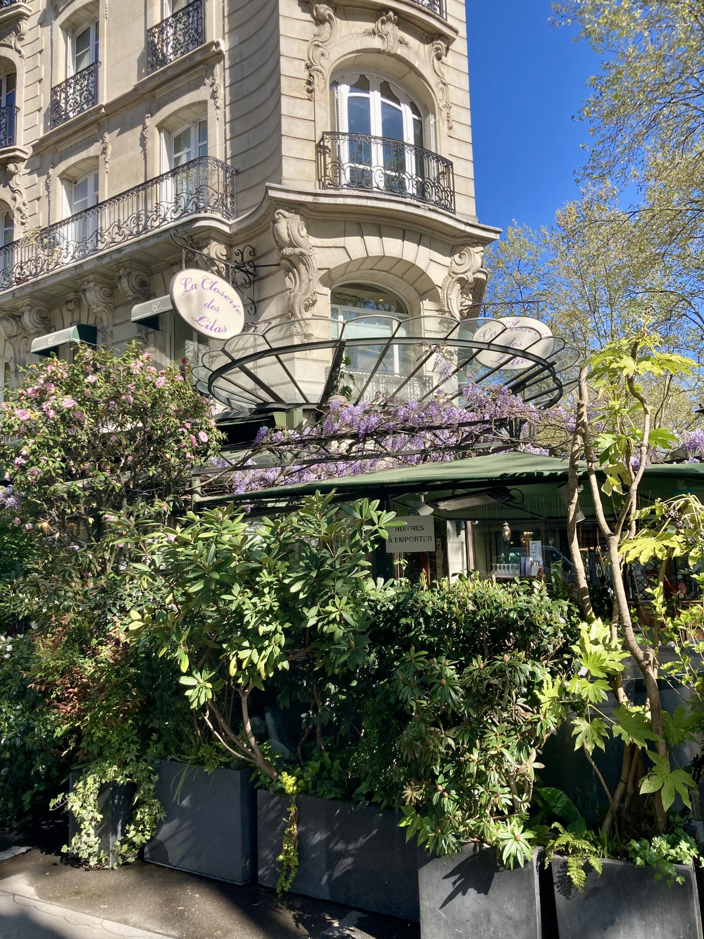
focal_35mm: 28
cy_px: 470
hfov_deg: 49.7
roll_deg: +1.6
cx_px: 352
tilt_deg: +7.5
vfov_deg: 63.4
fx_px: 759
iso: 20
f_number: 1.8
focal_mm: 3.99
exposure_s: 1/906
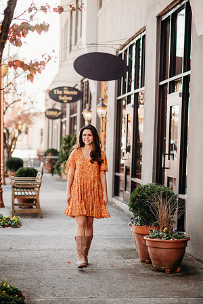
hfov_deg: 16.1
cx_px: 102
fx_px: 719
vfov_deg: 23.9
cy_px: 152
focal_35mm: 85
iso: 100
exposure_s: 1/250
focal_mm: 85
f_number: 2.2
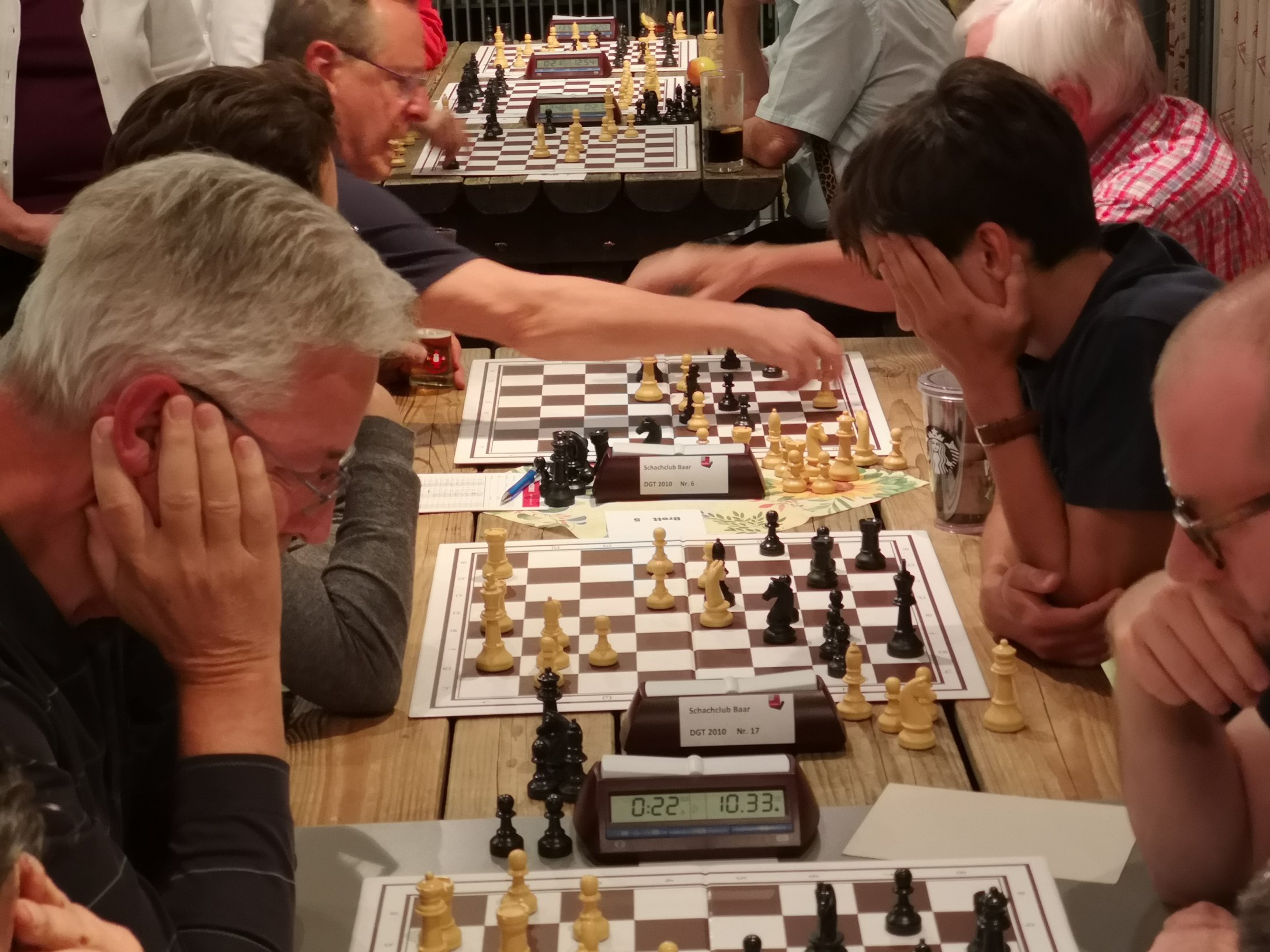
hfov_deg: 24.1
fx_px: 2972
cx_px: 635
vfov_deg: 18.2
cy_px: 476
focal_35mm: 81
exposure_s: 1/25
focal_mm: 7.48
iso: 400
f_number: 2.4
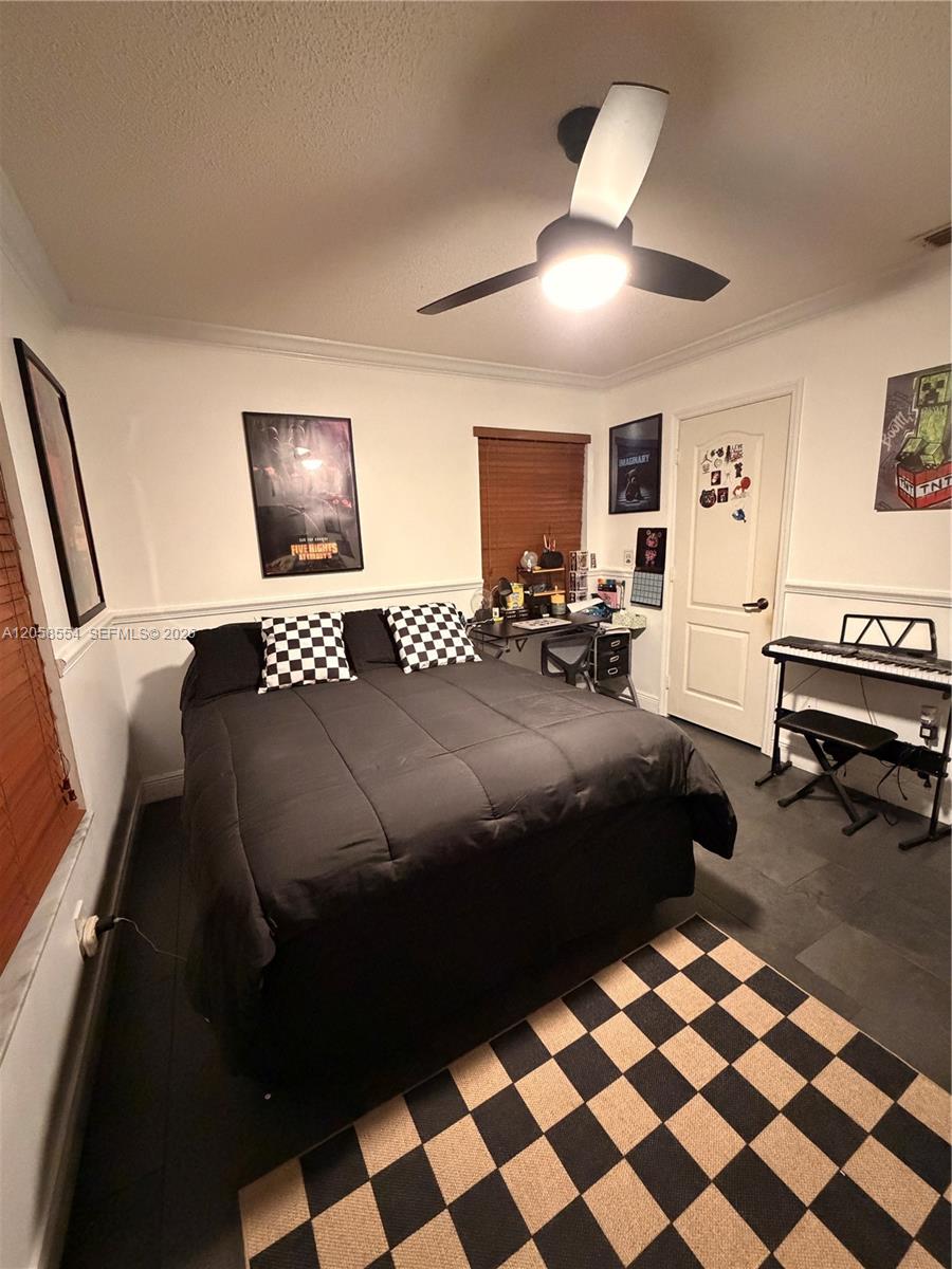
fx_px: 513
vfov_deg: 102.1
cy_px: 634
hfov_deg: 85.7
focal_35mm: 14
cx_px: 476
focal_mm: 2.22
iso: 1250
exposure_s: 1/60
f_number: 2.2
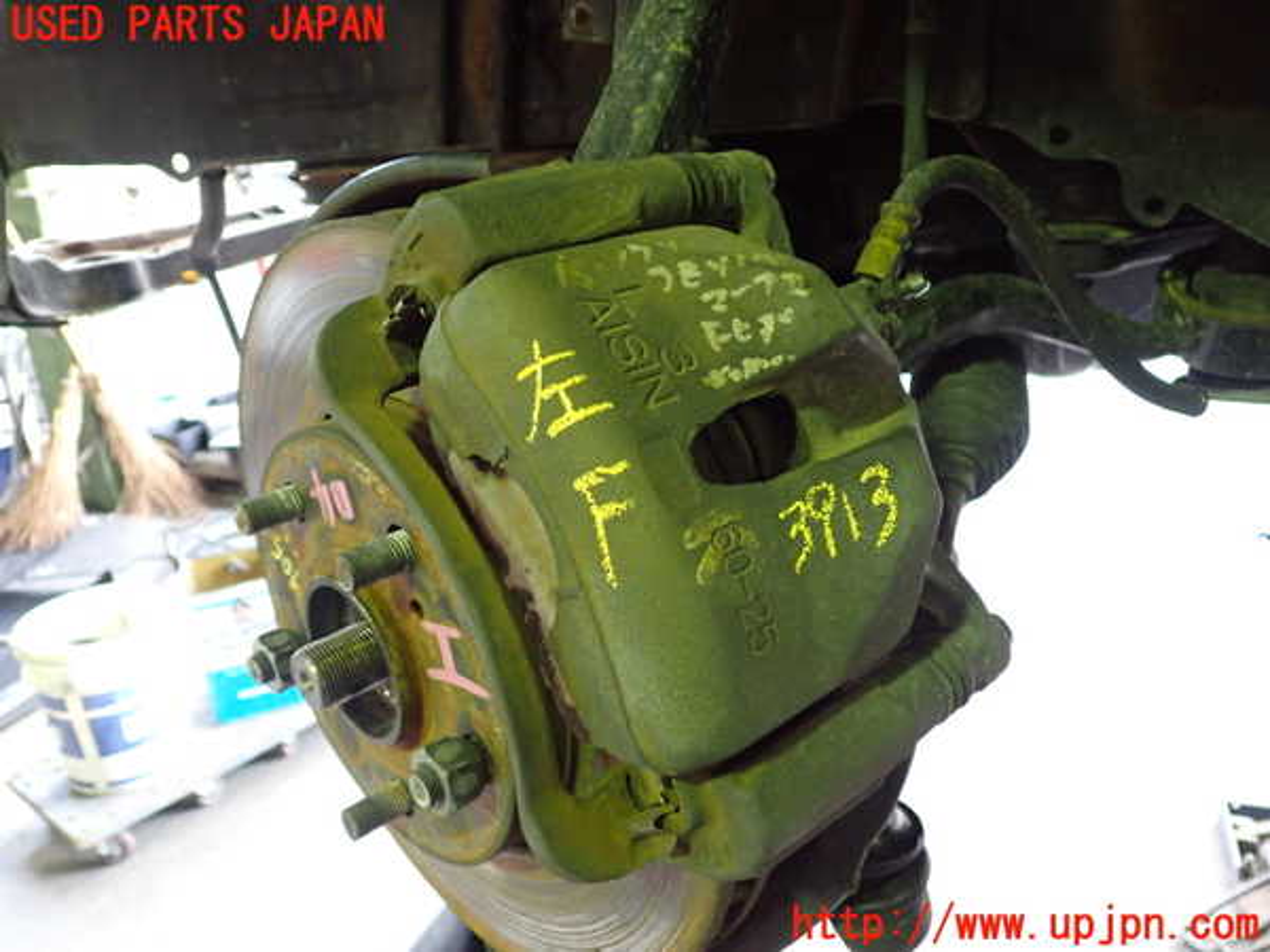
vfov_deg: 46.8
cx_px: 635
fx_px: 1101
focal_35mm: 30
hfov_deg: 60.0
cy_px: 476
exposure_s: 1/30
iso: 500
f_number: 2.3
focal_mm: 5.4
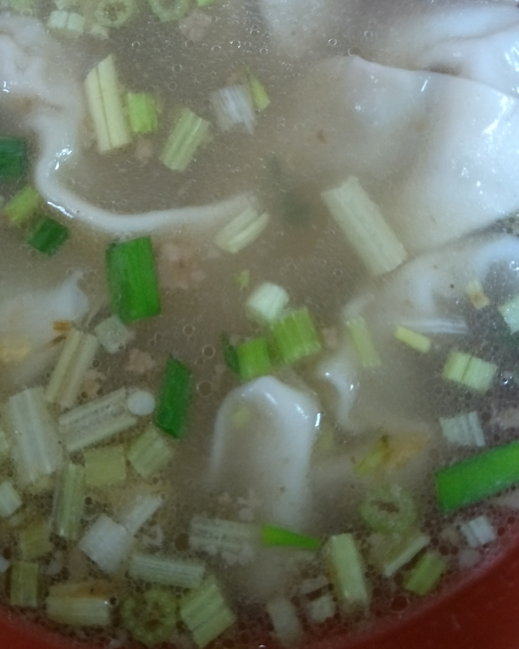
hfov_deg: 43.1
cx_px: 207
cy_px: 212
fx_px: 653
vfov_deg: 51.8
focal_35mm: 34
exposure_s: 1/13
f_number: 1.7
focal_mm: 4.1
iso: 600
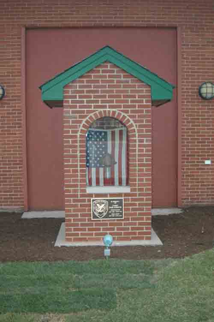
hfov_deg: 31.8
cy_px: 161
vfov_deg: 46.4
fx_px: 375
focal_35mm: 42
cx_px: 107
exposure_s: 1/80
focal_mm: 28
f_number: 3.5
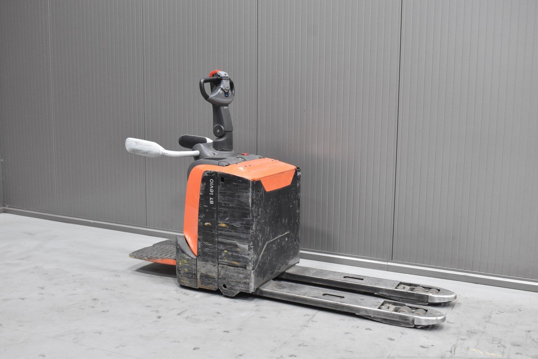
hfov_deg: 51.3
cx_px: 269
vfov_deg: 35.5
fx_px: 560
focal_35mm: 38
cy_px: 180
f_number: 5.6
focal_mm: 25
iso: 1600
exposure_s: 1/25
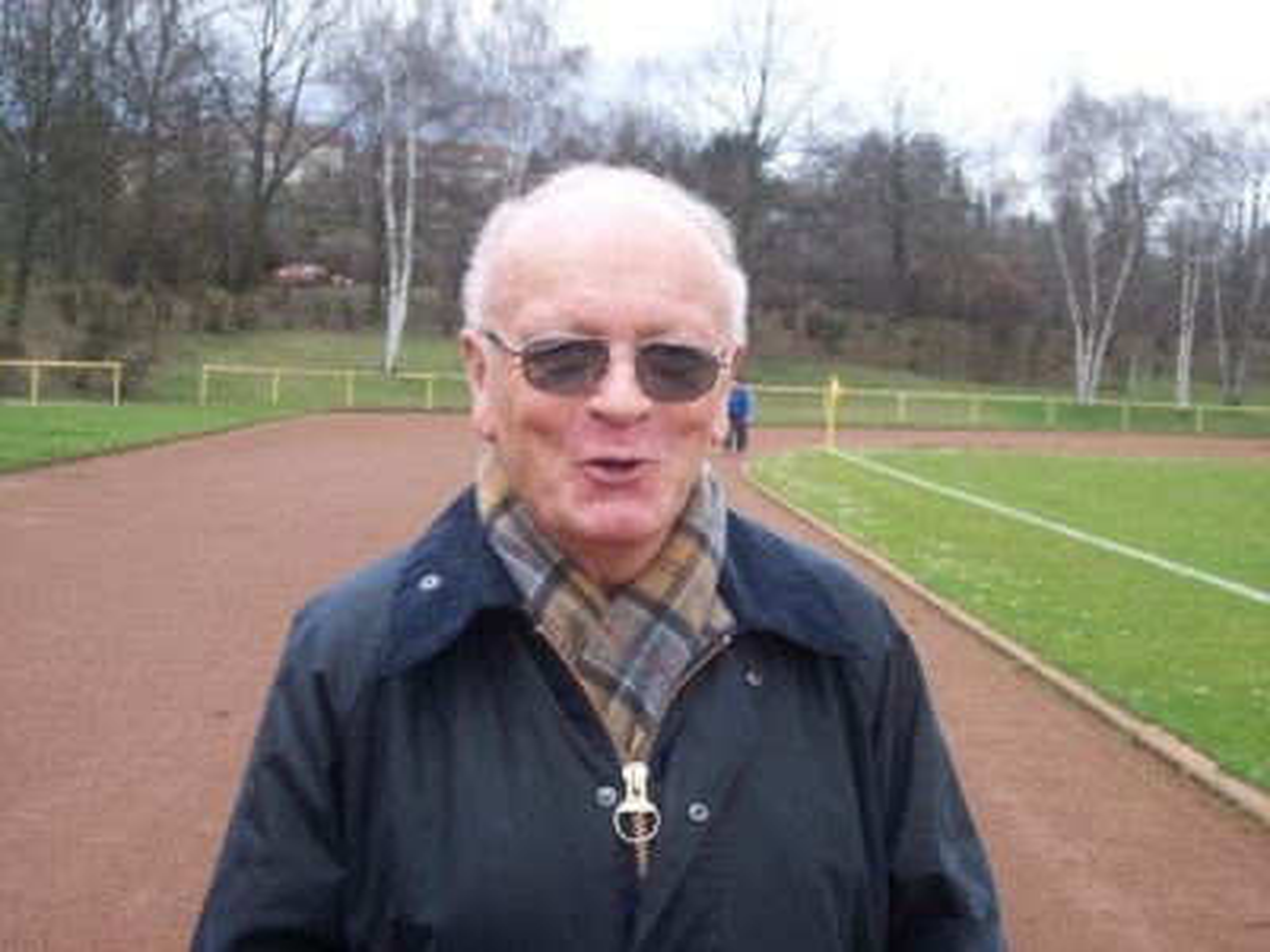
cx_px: 635
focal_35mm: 52
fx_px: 1908
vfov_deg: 28.0
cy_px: 476
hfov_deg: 36.8
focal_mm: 10.7
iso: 100
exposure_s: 1/180
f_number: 4
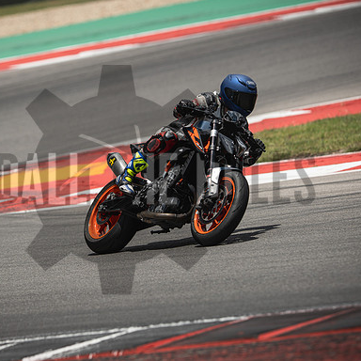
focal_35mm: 385
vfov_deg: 4.6
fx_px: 4543
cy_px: 180
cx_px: 117
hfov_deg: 4.6
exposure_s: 1/2000
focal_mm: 200
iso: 125
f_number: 2.8
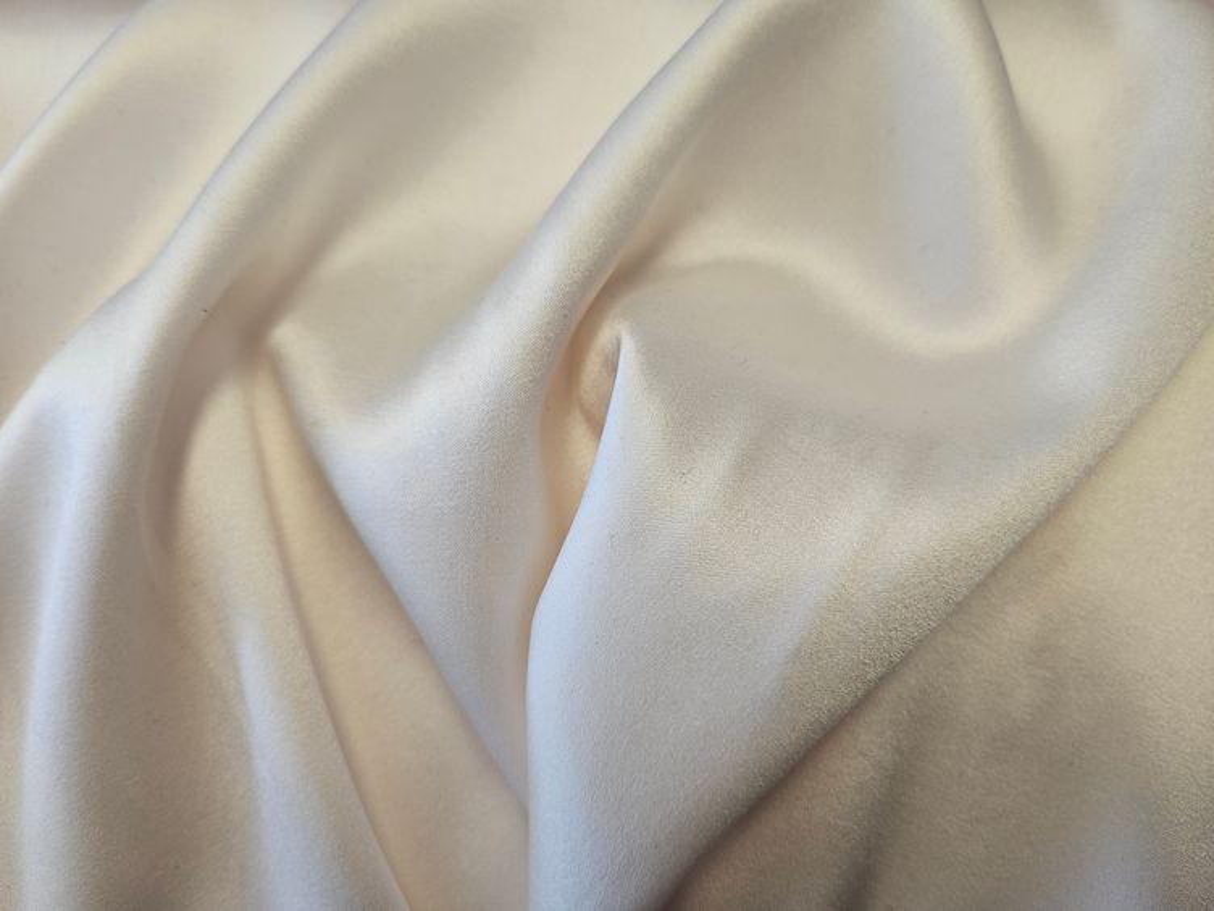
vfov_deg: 56.8
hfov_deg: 71.6
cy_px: 456
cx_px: 607
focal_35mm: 24
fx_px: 842
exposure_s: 1/100
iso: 50
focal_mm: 5
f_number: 1.8
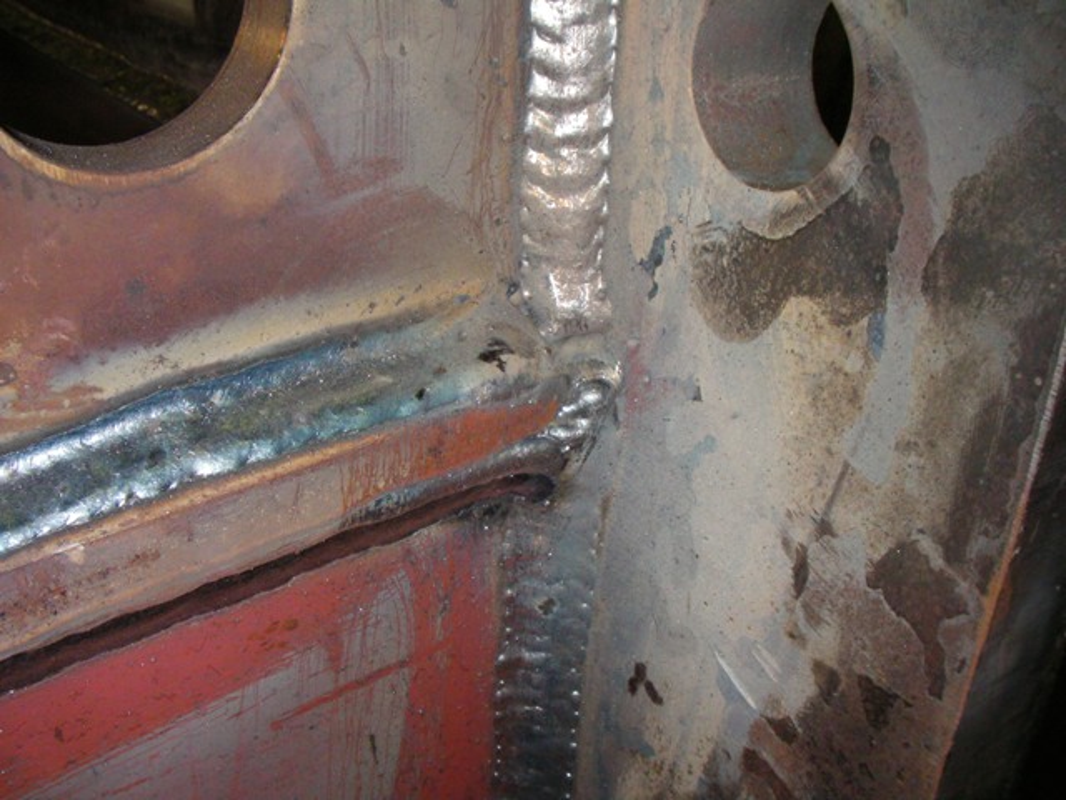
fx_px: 1170
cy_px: 400
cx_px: 533
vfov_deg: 37.7
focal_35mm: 38
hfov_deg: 49.0
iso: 200
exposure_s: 1/30
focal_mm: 6.3
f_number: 5.6
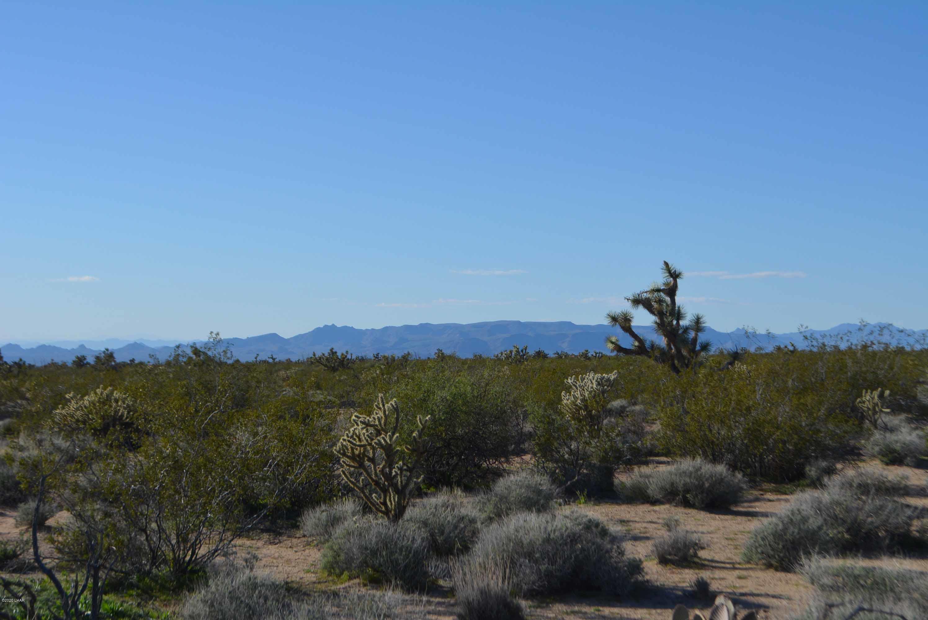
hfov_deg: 33.4
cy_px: 310
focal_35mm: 60
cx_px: 464
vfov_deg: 22.7
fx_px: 1548
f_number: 8
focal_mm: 40
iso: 400
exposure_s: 1/2000
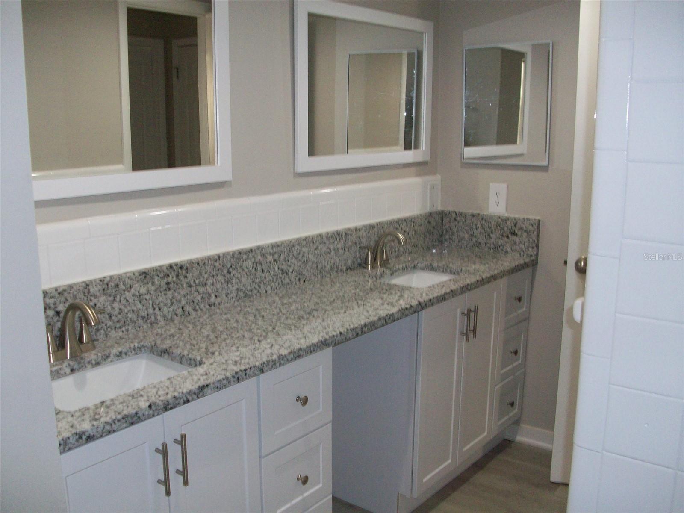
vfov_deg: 41.8
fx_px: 672
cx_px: 342
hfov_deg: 54.0
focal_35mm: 34
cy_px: 256
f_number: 2.8
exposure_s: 1/60
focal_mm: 5.7
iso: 160
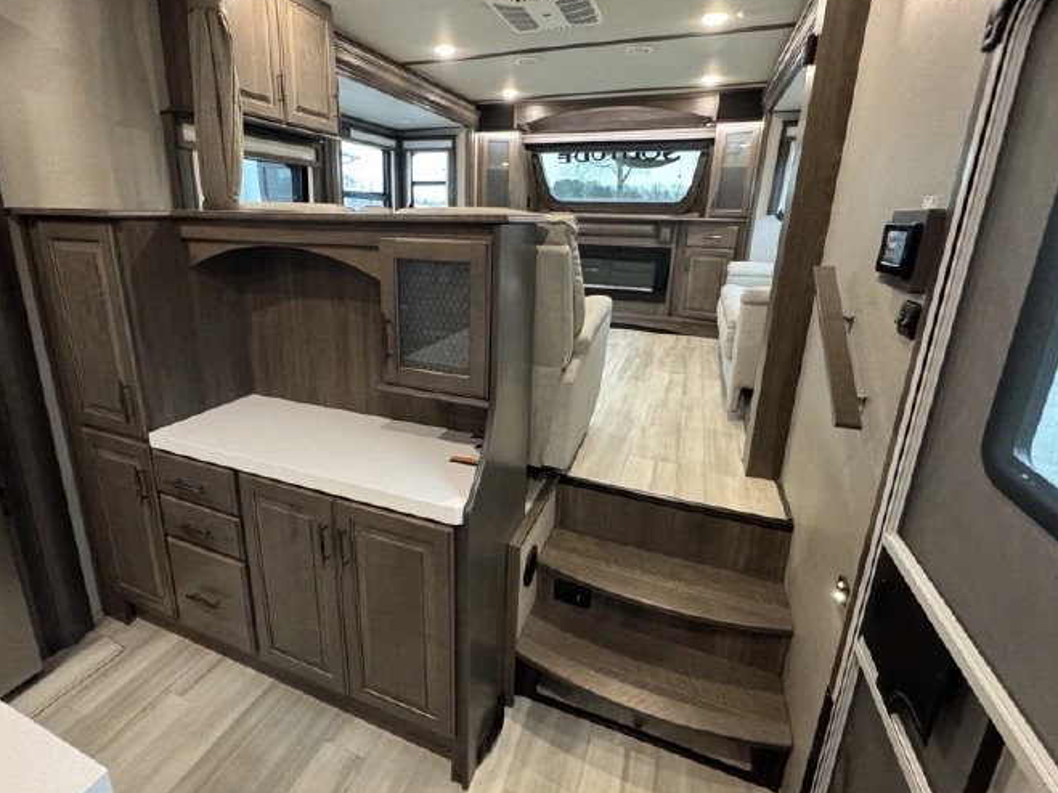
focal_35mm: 17
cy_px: 355
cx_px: 483
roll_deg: -1.2
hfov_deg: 90.8
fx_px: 519
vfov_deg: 74.5
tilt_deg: -14.5
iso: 640
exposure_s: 1/60
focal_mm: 2.22
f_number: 2.2
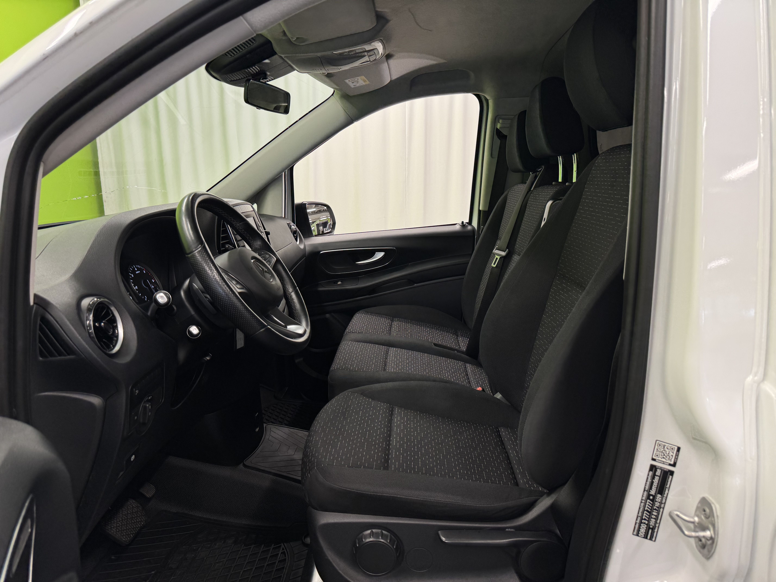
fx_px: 538
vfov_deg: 56.8
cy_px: 291
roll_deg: +0.4
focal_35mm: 24
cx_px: 388
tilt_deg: -10.6
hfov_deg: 71.6
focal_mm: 6.76
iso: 64
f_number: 1.78
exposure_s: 1/100
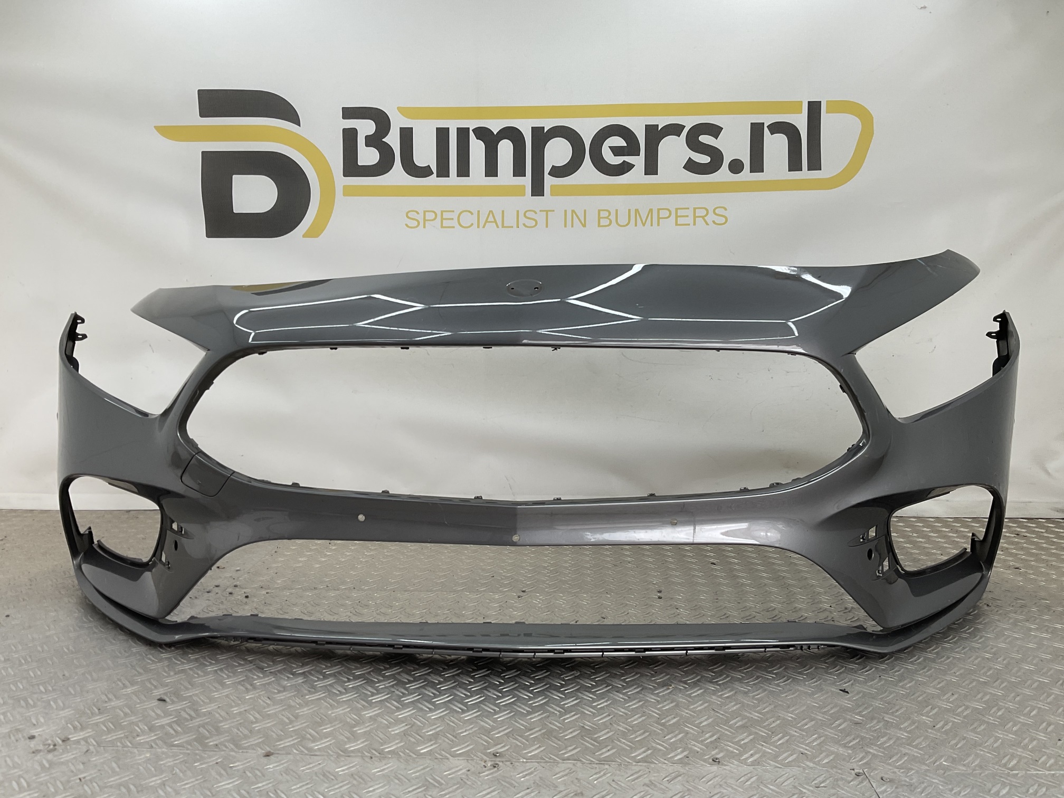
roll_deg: -1.4
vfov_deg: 48.2
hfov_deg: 61.7
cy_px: 399
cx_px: 532
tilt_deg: -7.8
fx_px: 891
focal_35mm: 29
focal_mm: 3
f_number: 1.8
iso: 16
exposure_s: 1/148
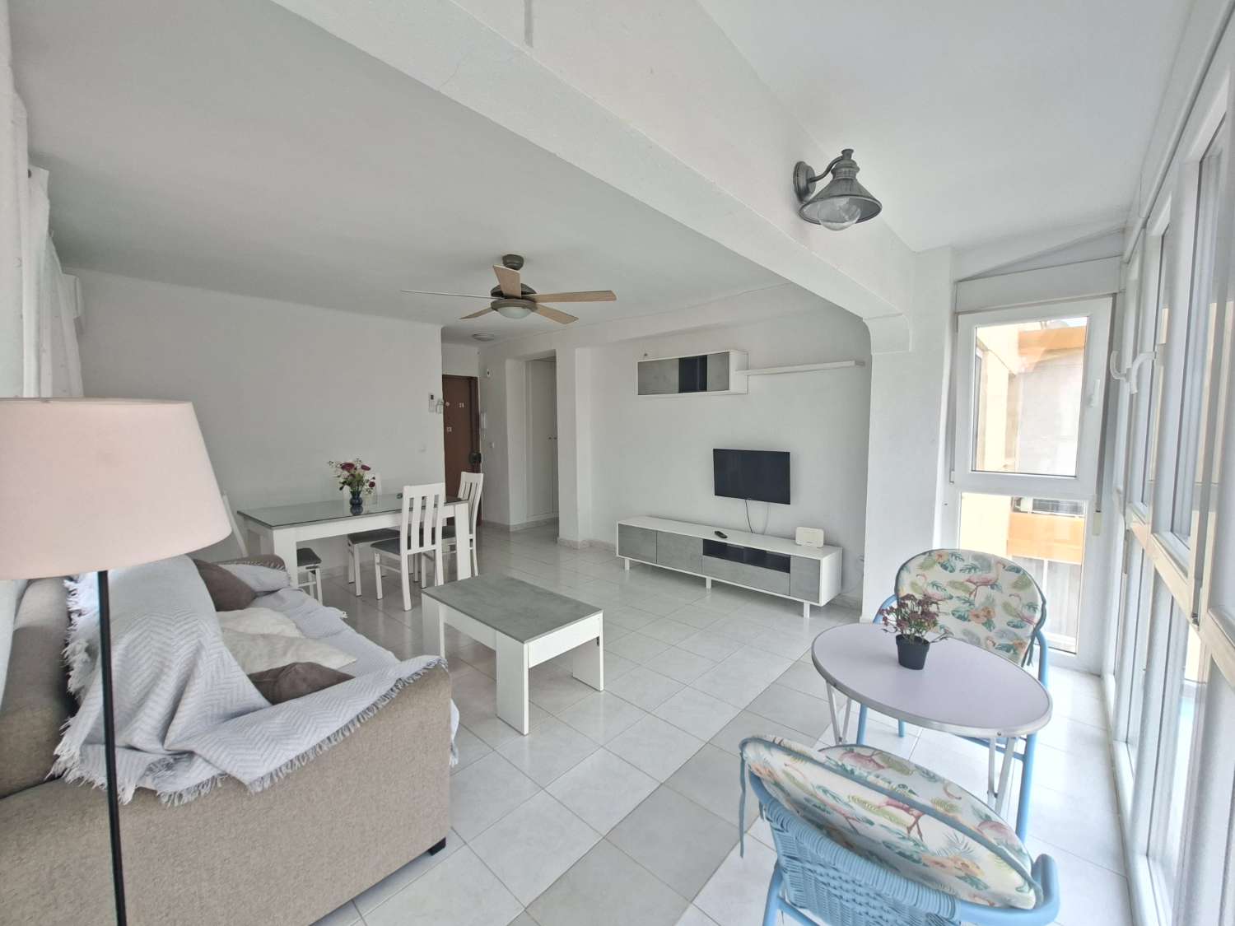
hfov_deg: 106.2
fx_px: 464
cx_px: 618
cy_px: 463
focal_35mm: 13
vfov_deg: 89.9
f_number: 2.2
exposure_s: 1/120
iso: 40
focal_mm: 1.74
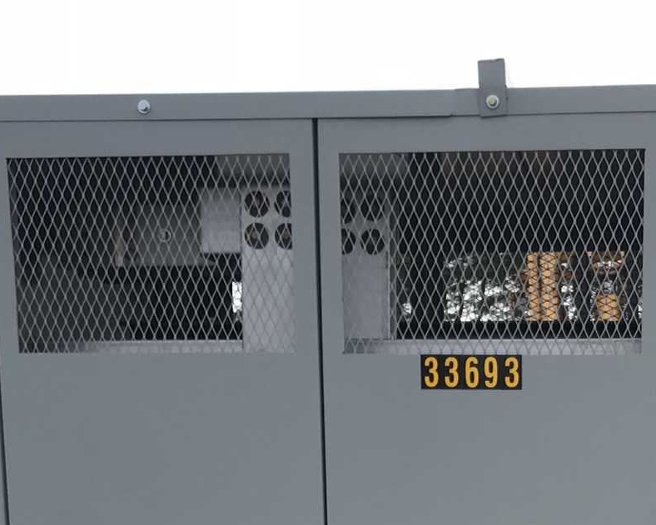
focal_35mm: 71
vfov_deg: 19.4
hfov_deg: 26.3
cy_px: 735
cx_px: 524
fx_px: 1379
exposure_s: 1/1520
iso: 20
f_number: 1.8
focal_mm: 3.99
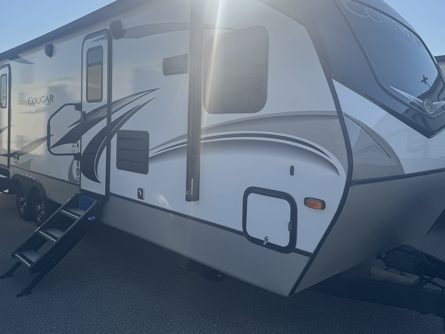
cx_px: 209
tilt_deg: +0.7
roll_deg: -1.6
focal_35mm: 29
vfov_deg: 48.0
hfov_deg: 61.6
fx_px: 373
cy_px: 140
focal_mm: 6.76
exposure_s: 1/5348
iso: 80
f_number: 1.78
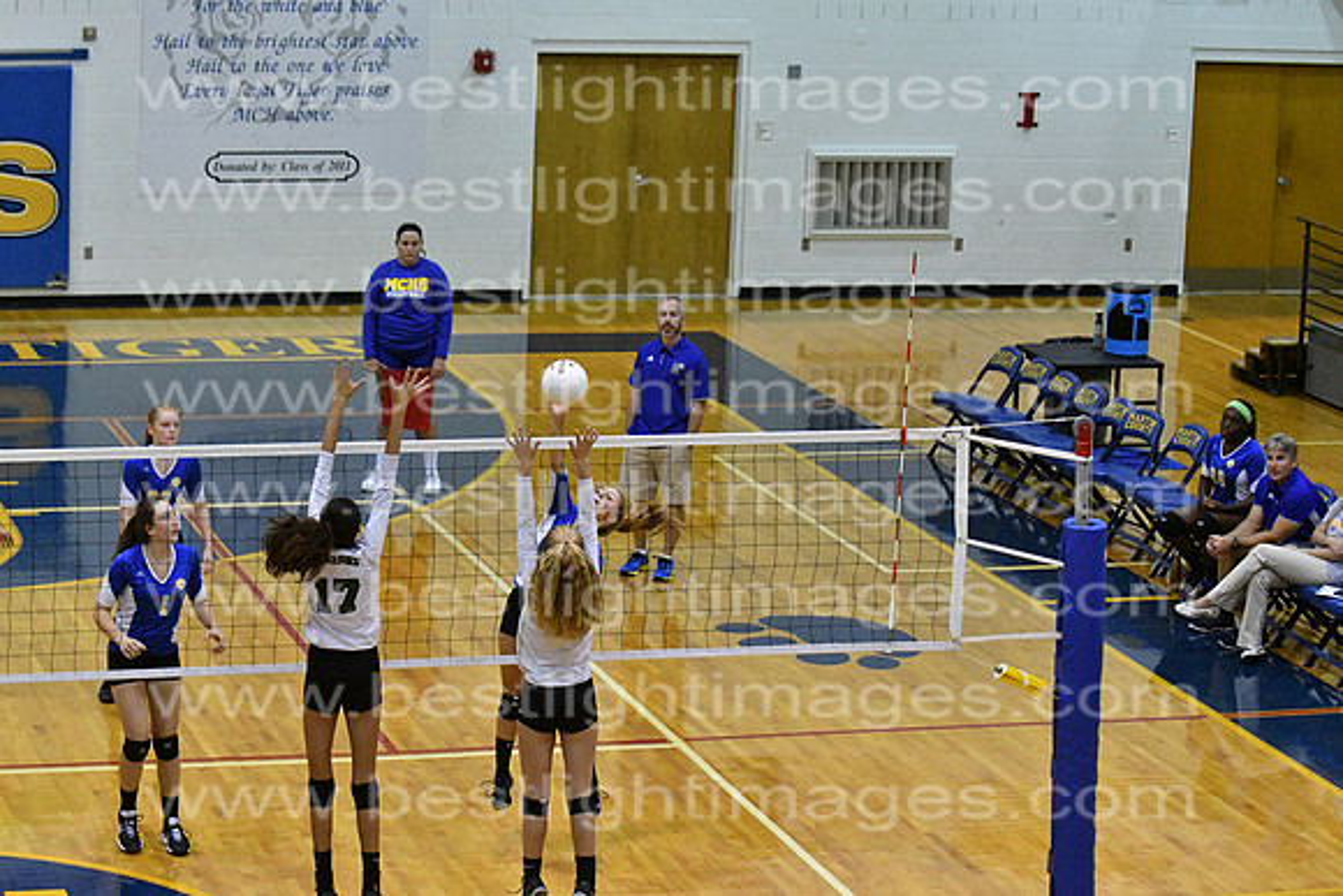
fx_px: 7836
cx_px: 672
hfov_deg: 9.8
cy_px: 448
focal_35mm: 210
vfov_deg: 6.5
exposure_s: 1/640
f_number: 4
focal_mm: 140
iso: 8000
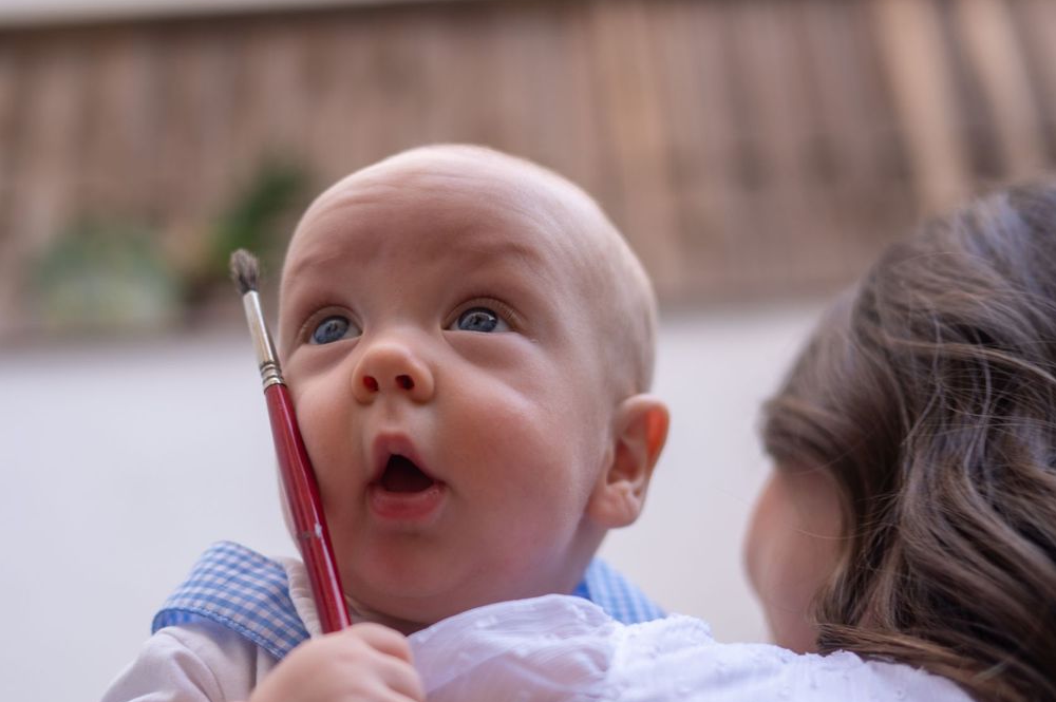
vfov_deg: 22.5
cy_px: 432
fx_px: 1759
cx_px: 503
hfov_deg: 33.4
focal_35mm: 60
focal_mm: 40
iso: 160
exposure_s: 1/200
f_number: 2
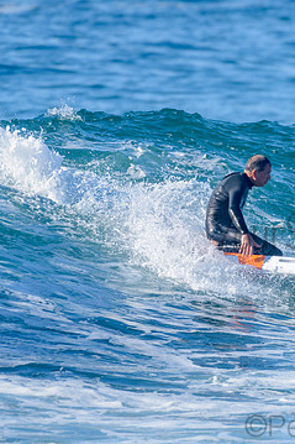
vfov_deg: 2.1
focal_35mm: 991
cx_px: 271
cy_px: 180
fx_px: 12192
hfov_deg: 1.4
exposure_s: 1/2000
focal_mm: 500
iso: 220
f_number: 5.6
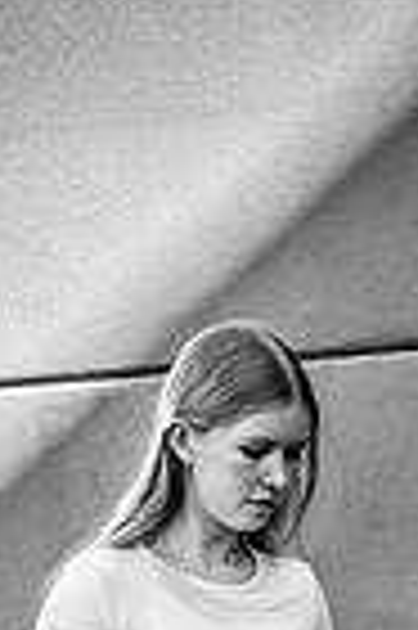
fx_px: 4504
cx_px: 265
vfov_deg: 7.9
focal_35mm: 258
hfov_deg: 5.3
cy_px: 909
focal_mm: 80
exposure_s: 1/400
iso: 400
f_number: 9
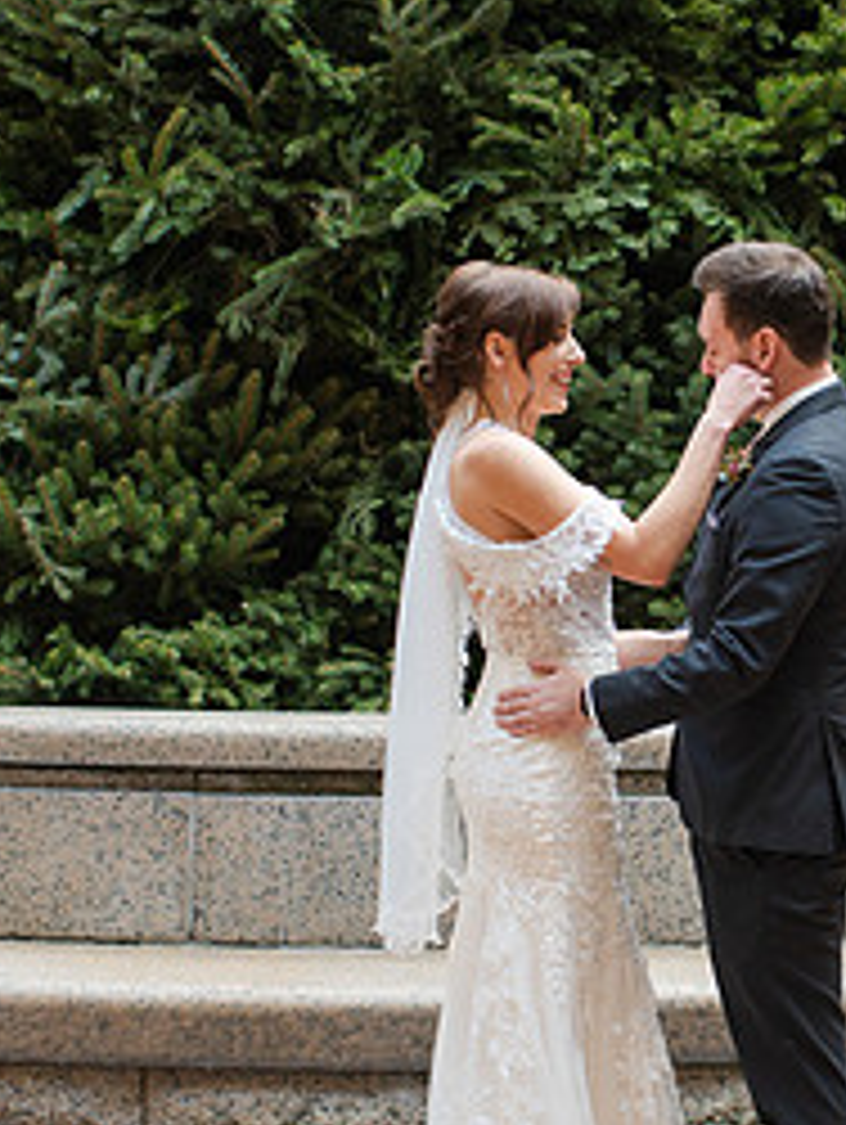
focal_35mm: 94
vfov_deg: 20.8
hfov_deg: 15.6
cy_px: 646
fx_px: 3058
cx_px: 724
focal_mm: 35
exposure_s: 1/320
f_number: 3.5
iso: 1000
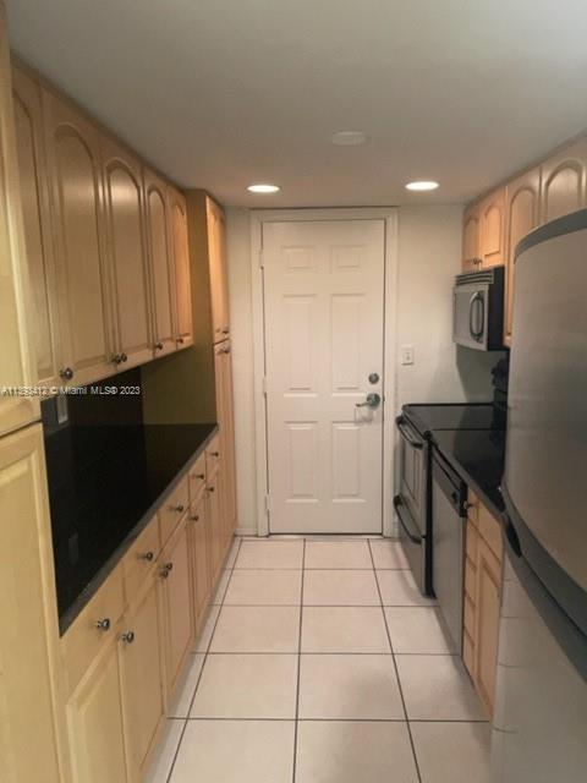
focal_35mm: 26
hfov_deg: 53.1
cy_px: 392
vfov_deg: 67.3
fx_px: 588
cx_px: 294
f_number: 1.6
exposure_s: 1/40
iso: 500
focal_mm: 5.1
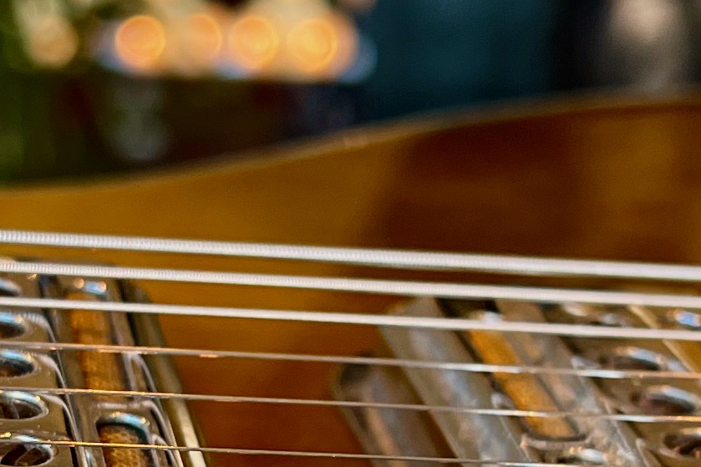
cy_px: 418
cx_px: 50
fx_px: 2531
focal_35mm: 130
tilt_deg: -12.6
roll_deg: -0.4
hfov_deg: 15.6
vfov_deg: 10.5
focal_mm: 5.7
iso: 125
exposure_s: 1/100
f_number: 1.5
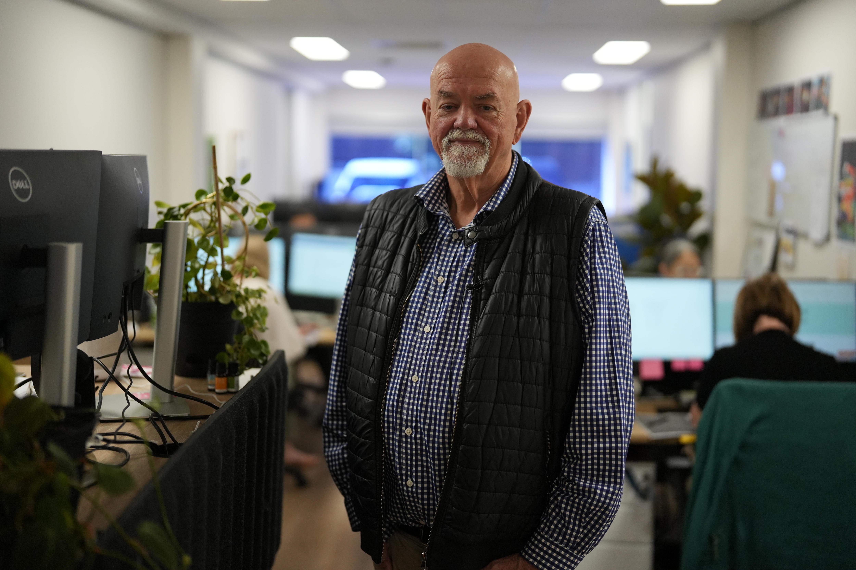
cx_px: 428
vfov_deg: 27.0
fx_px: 1189
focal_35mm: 50
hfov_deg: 39.6
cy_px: 285
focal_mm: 50
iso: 2000
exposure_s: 1/2000
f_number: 1.4
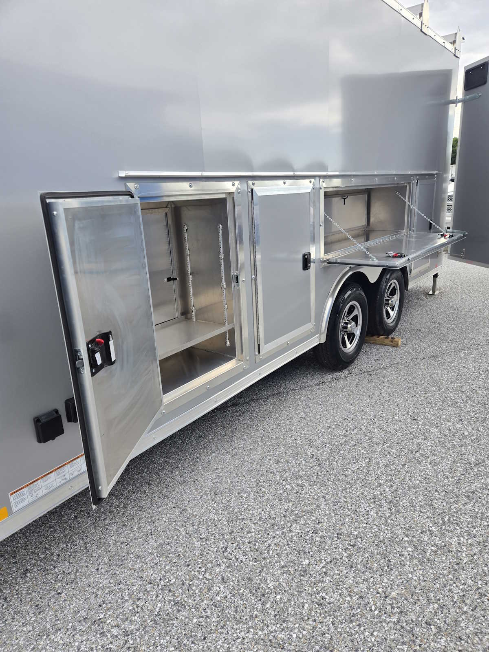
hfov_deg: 58.9
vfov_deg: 73.9
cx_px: 244
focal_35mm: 23
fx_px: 433
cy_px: 326
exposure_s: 1/319
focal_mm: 5.4
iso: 25
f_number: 1.8
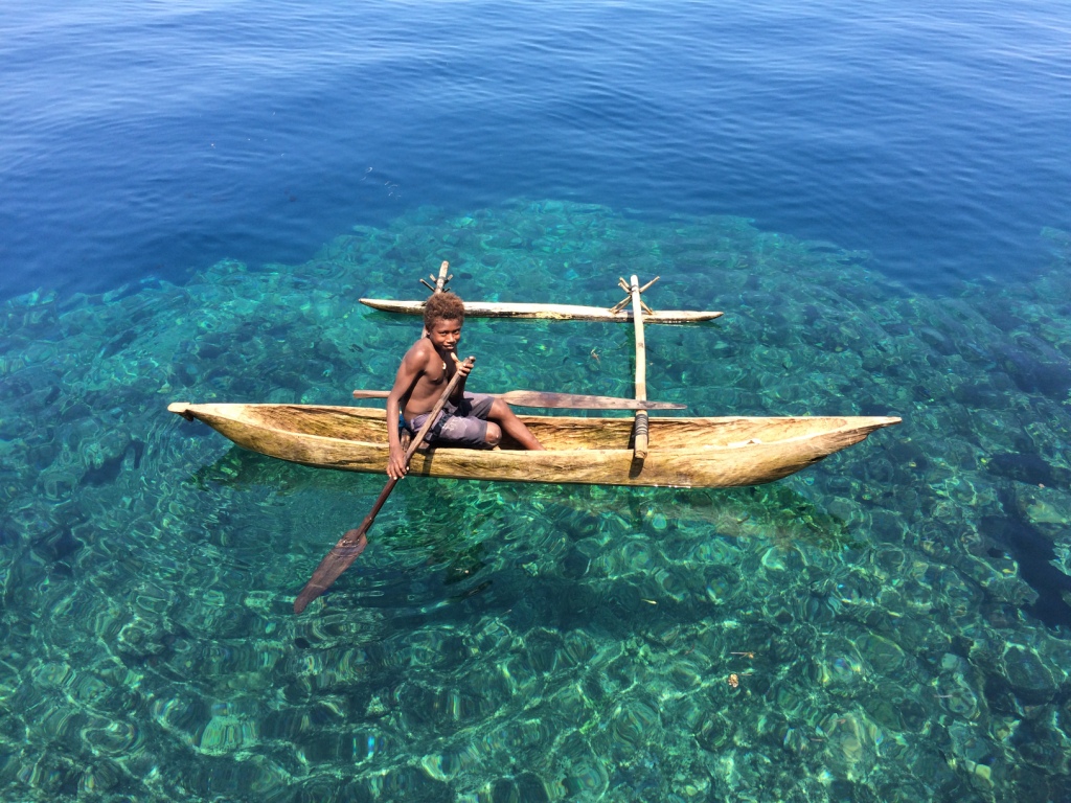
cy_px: 402
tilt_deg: -36.7
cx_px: 536
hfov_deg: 61.7
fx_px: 897
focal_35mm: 29
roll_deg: -1.8
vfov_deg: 48.2
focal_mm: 4.15
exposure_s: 1/789
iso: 32
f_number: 2.2
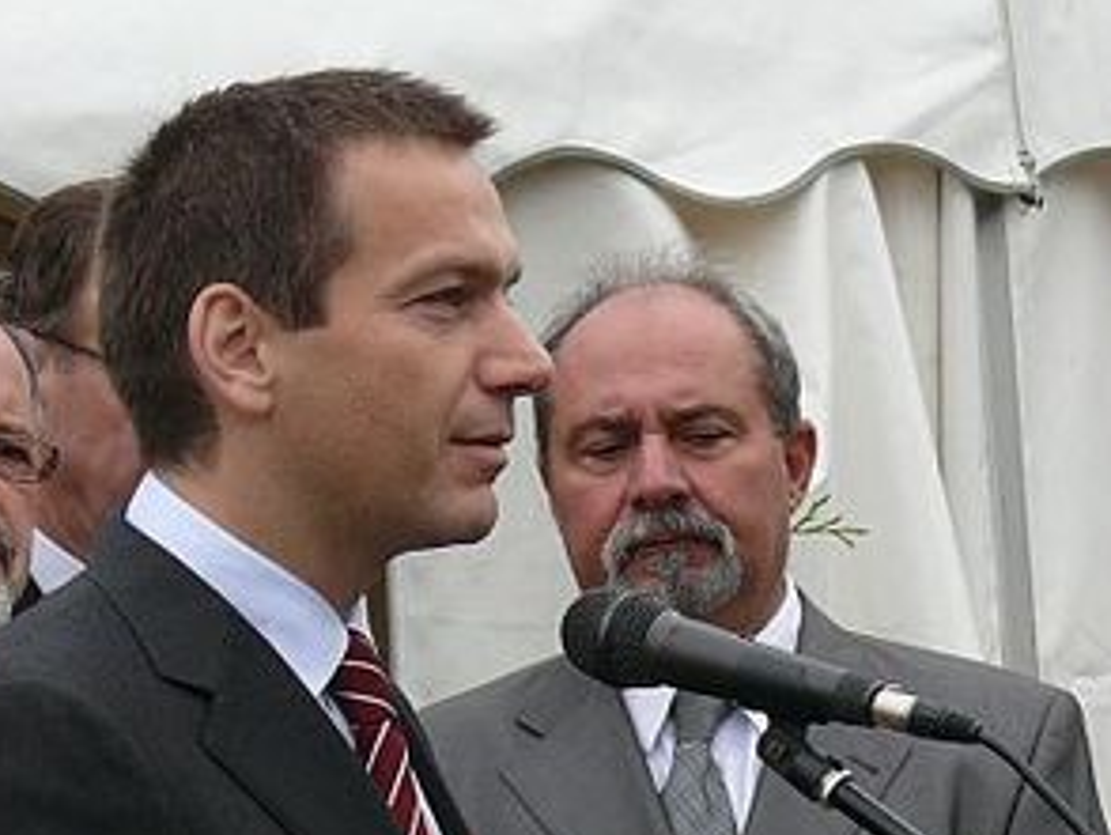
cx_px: 646
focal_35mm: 223
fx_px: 7163
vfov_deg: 6.7
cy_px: 487
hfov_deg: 8.9
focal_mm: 19.5
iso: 100
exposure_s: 1/200
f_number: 4
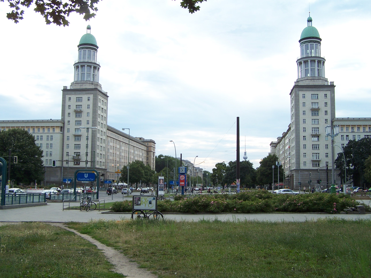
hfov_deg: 46.8
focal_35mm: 40
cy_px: 139
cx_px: 186
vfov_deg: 36.0
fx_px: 429
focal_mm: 6.7
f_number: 2.8
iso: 80
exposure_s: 1/350
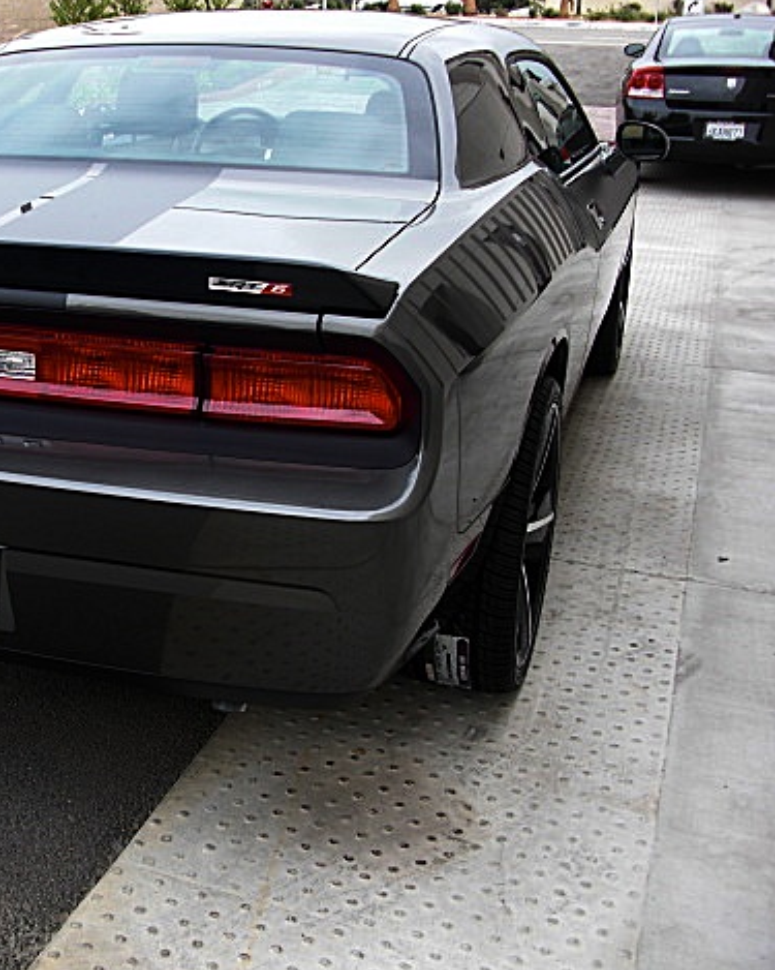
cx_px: 120
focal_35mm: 48
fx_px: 1377
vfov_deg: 38.8
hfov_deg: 30.4
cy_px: 480
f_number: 2.8
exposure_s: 1/125
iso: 50
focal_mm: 6.3
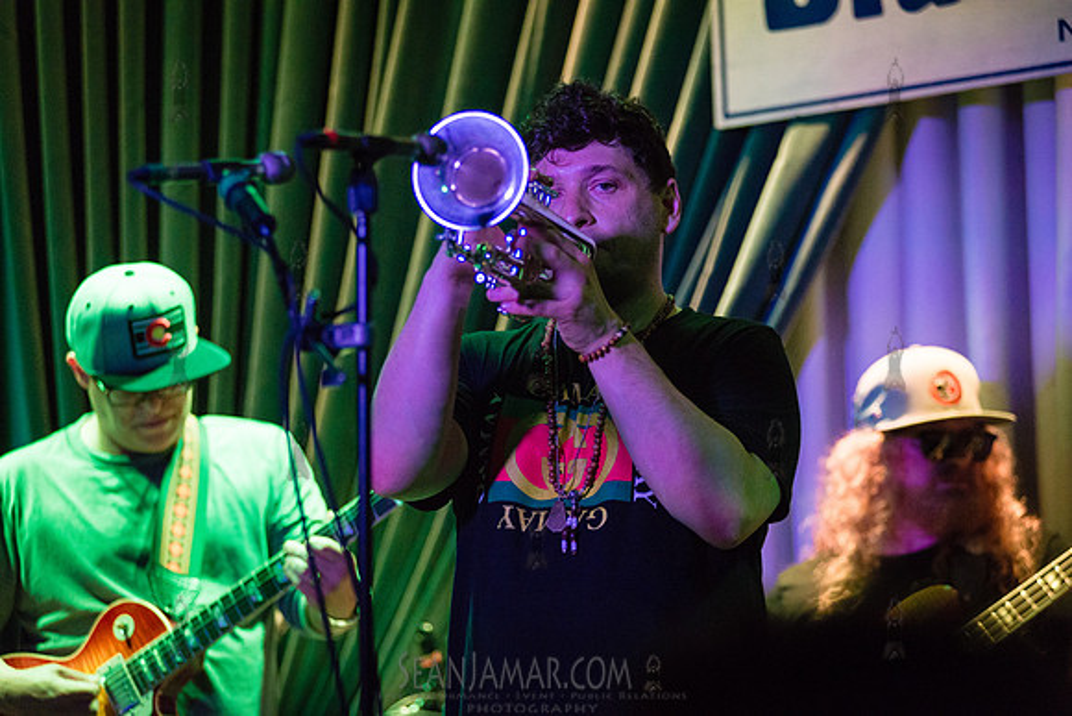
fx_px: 3574
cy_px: 358
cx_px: 536
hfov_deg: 17.1
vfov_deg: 11.4
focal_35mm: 120
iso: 4000
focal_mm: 120
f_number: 2.8
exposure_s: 1/400
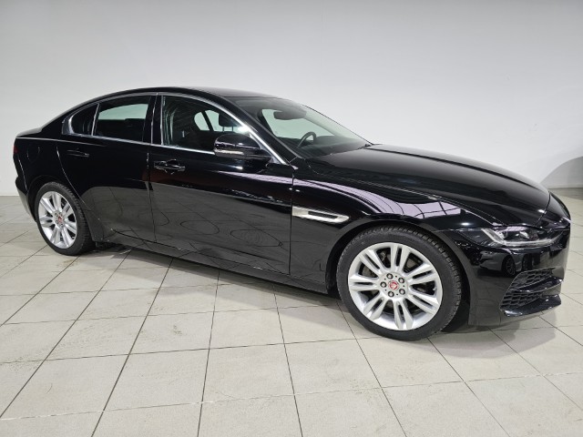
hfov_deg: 73.9
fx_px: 387
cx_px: 292
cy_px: 218
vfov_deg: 58.9
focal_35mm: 23
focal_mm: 6.3
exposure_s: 1/180
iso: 200
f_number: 1.7
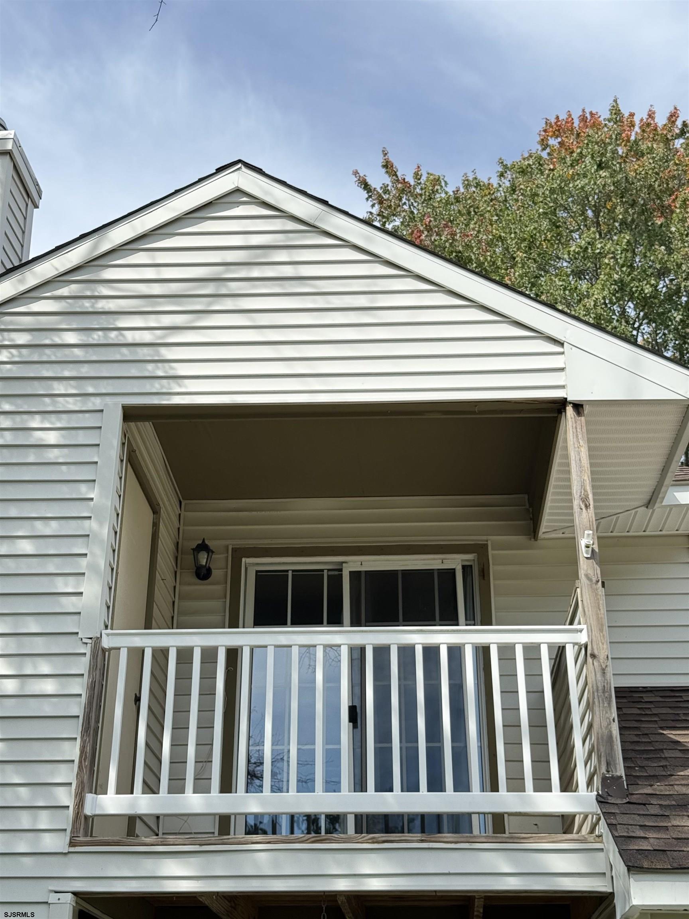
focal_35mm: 48
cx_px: 344
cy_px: 460
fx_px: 1274
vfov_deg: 39.7
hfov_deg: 30.3
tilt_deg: +26.8
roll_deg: -0.9
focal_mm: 6.76
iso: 80
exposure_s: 1/2033
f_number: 1.78
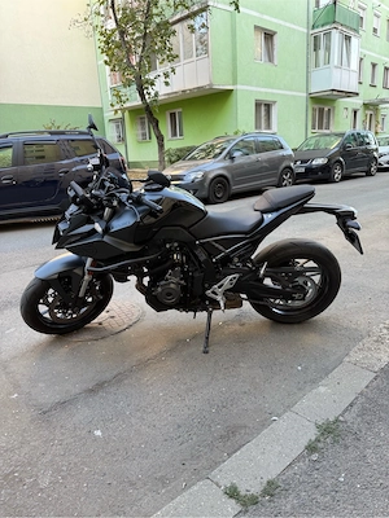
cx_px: 194
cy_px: 259
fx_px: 360
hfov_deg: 56.8
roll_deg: +2.6
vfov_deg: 71.6
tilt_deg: -15.3
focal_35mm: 24
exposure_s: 1/167
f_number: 1.78
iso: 80
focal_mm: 6.76
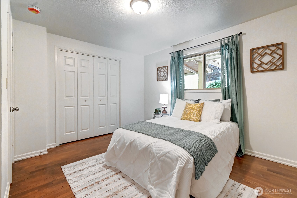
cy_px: 99
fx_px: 124
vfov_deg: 77.3
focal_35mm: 15
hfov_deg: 100.4
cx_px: 148
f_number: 11
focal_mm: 10
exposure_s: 1/3.33
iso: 3200
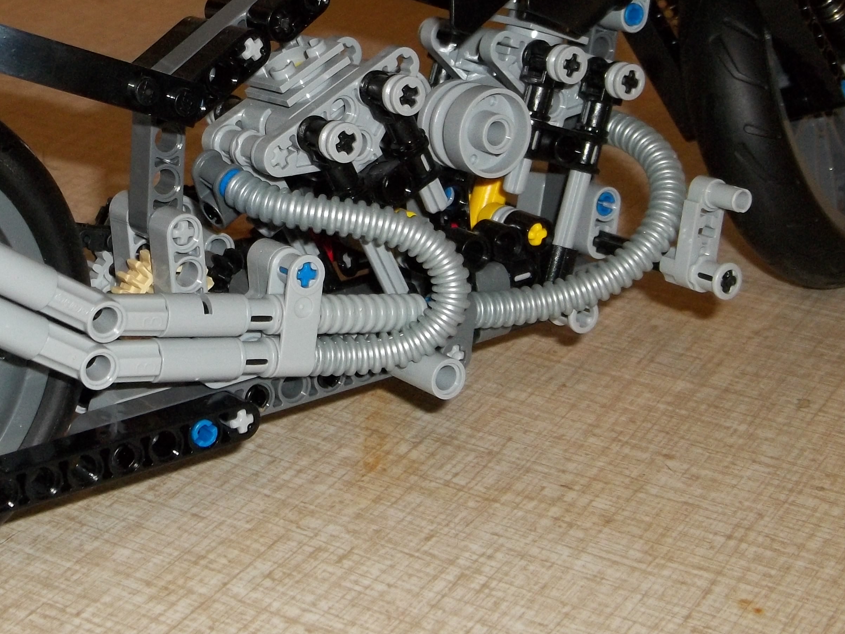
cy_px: 131
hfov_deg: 23.7
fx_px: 2002
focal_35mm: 82
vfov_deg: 17.8
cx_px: 253
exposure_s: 1/40
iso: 160
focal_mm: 8.3
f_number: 3.7
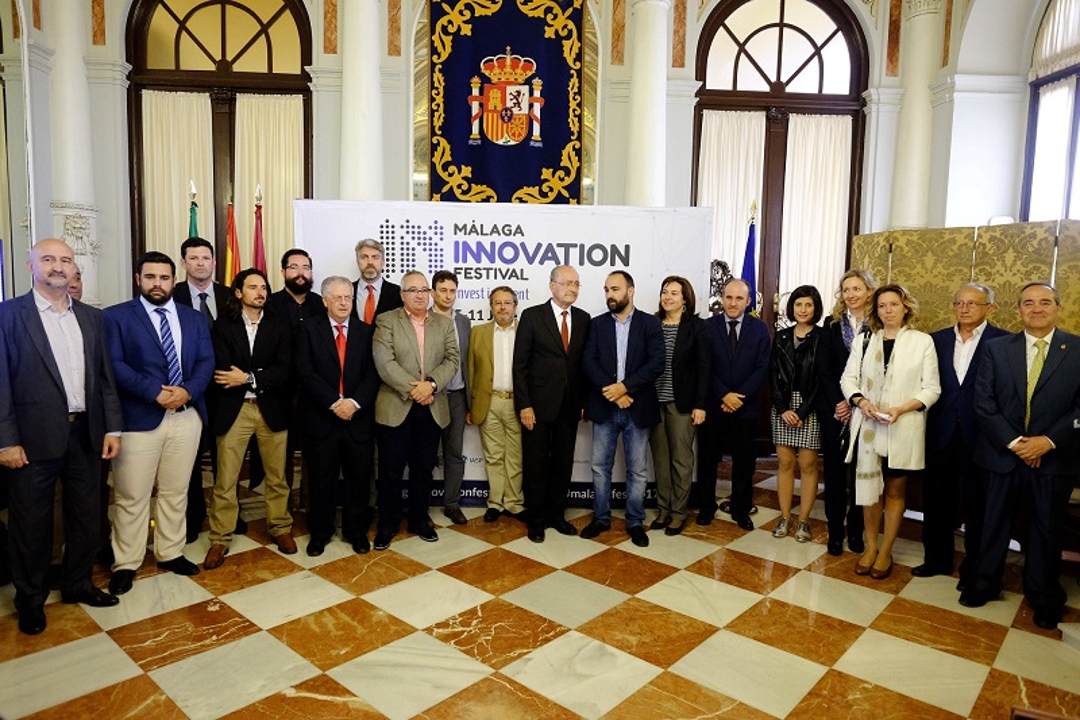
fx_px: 630
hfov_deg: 81.2
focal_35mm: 21
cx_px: 540
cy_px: 360
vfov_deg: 59.5
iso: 1600
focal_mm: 14
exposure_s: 1/125
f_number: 2.8
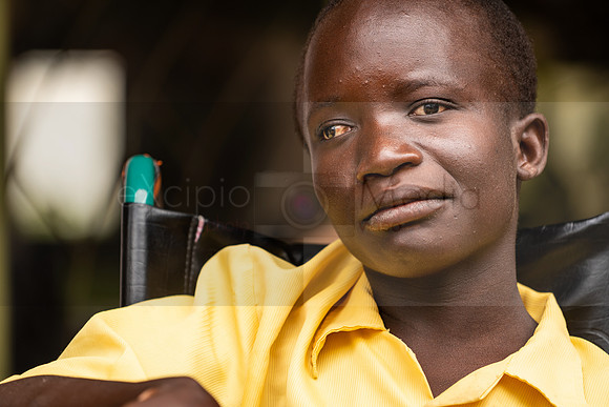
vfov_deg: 6.9
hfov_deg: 10.3
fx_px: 3384
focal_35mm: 200
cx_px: 304
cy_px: 204
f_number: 4
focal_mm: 200
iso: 100
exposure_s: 1/200
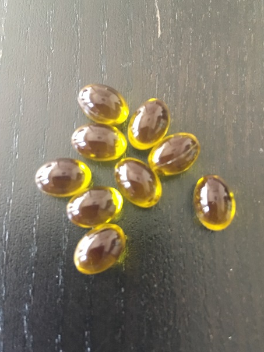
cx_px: 133
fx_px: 325
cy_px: 175
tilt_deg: -79.6
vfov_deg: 56.8
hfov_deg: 44.2
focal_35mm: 32
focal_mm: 4.15
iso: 200
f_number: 2.2
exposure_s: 1/30
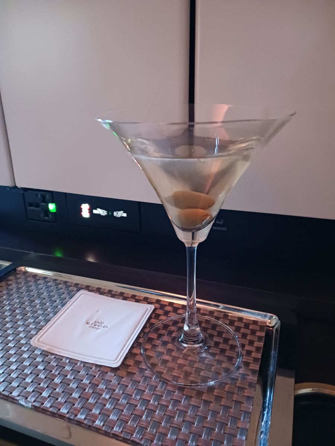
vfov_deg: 65.3
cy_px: 223
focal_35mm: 27
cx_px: 168
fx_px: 348
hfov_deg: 51.4
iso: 3200
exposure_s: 1/16.7
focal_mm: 4
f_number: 1.8
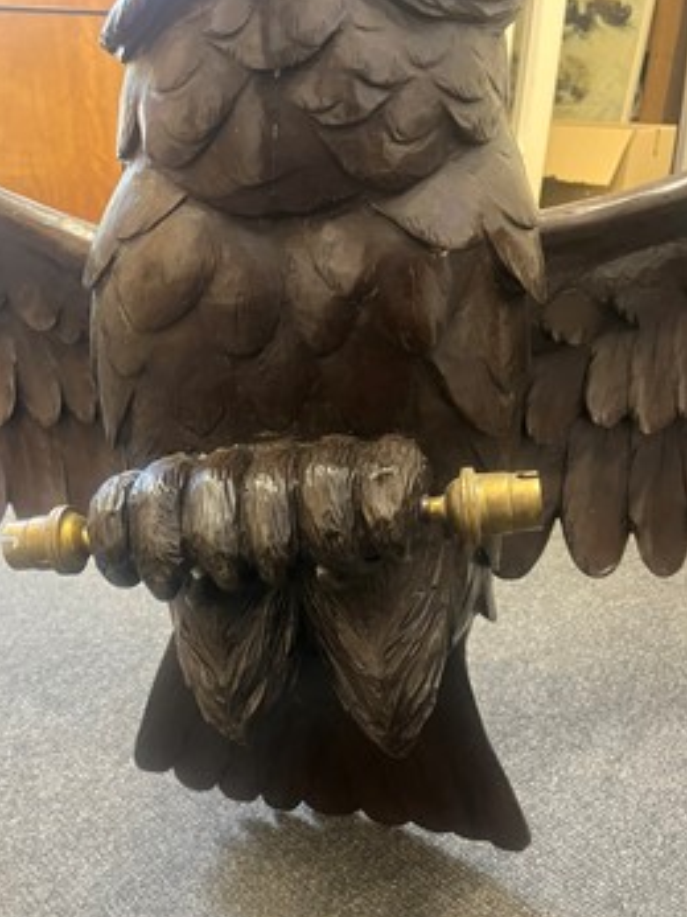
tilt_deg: -27.3
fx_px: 794
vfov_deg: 59.8
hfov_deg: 46.6
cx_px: 296
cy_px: 513
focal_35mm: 30
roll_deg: -1.1
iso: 320
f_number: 1.6
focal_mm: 5.1
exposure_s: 1/50
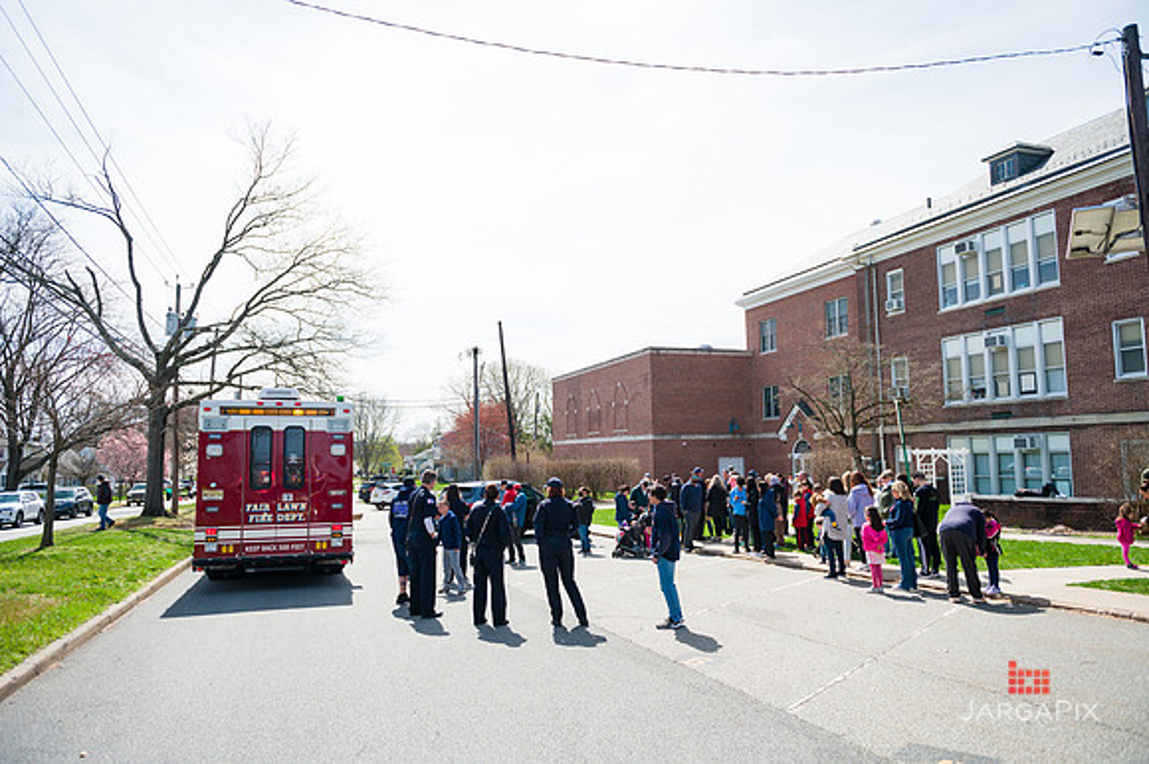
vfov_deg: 53.1
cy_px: 382
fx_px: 766
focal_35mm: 24
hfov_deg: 73.8
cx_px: 574
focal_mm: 24
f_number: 4
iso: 200
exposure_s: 1/3200
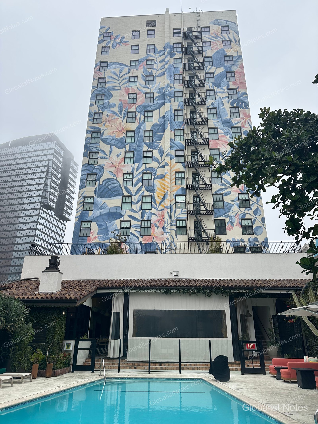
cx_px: 159
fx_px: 294
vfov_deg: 71.6
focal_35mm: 24
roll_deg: -1.1
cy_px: 212
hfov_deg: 56.8
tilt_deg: +25.2
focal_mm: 6.86
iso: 80
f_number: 1.78
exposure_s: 1/1495
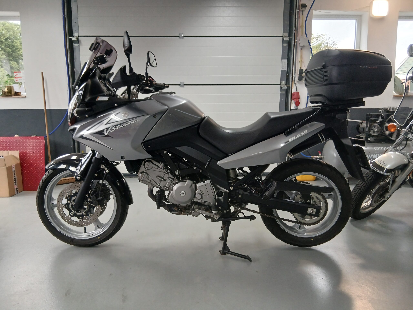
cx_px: 206
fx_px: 310
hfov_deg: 67.3
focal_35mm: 26
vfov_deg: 53.1
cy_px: 155
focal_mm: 3.98
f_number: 1.8
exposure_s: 1/50
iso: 160
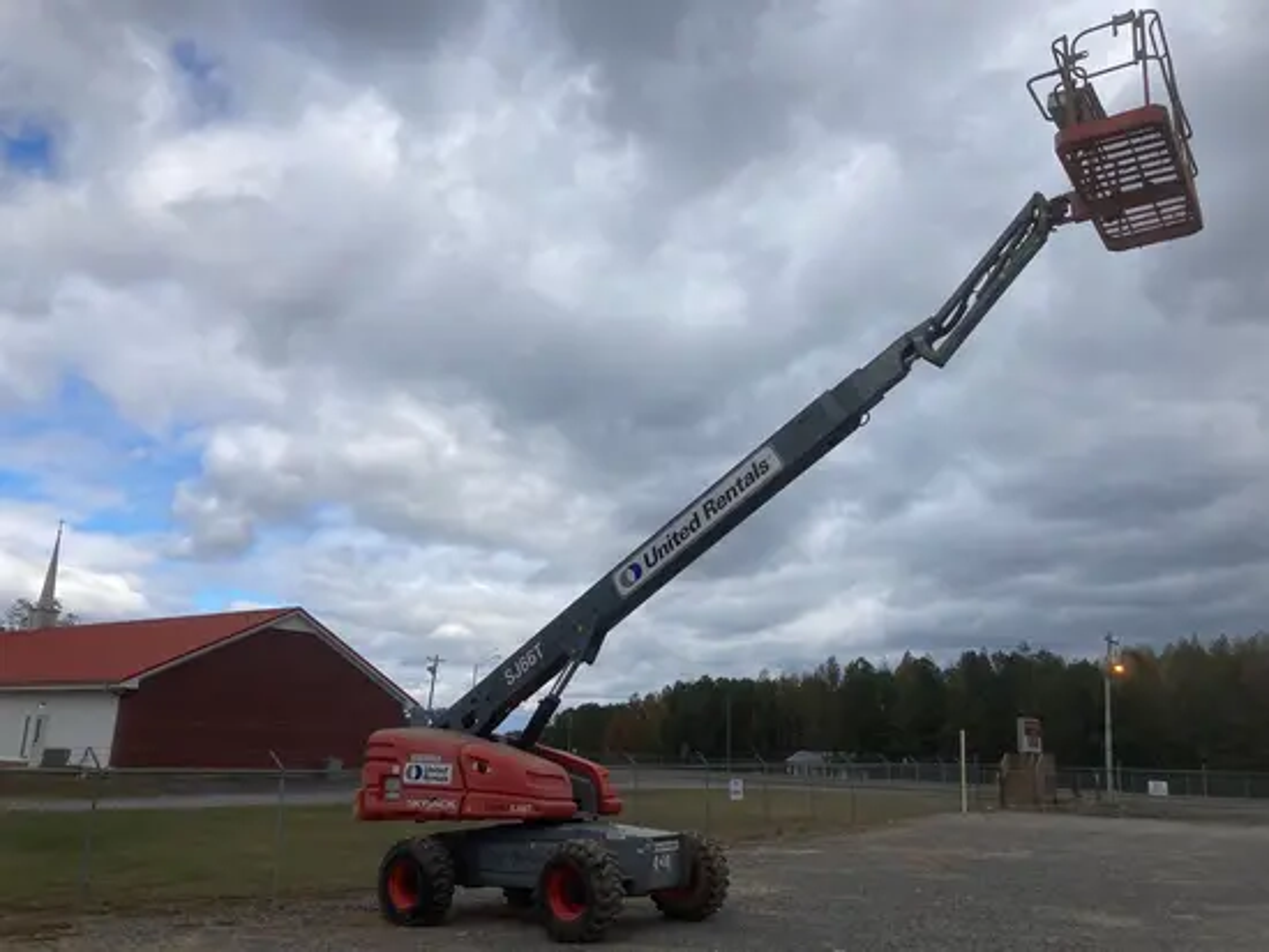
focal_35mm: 28
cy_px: 476
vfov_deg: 49.8
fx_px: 1027
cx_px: 634
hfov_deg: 63.4
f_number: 1.8
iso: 20
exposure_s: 1/2315
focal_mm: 3.99
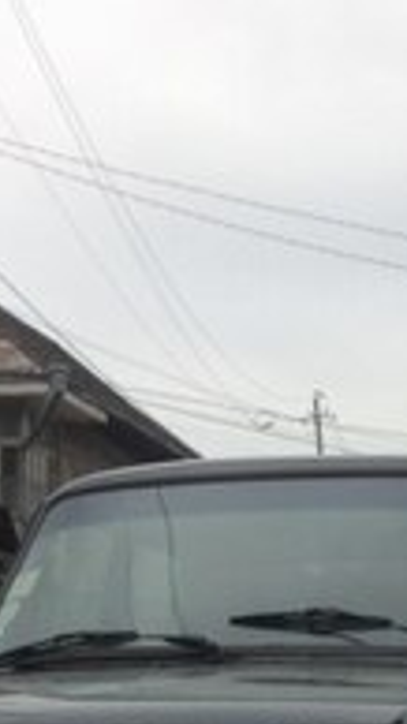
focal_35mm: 92
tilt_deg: -5.6
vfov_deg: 21.6
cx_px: 261
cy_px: 855
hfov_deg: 13.1
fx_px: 1767
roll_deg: -2.7
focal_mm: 4.12
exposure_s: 1/225
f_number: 2.4
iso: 50
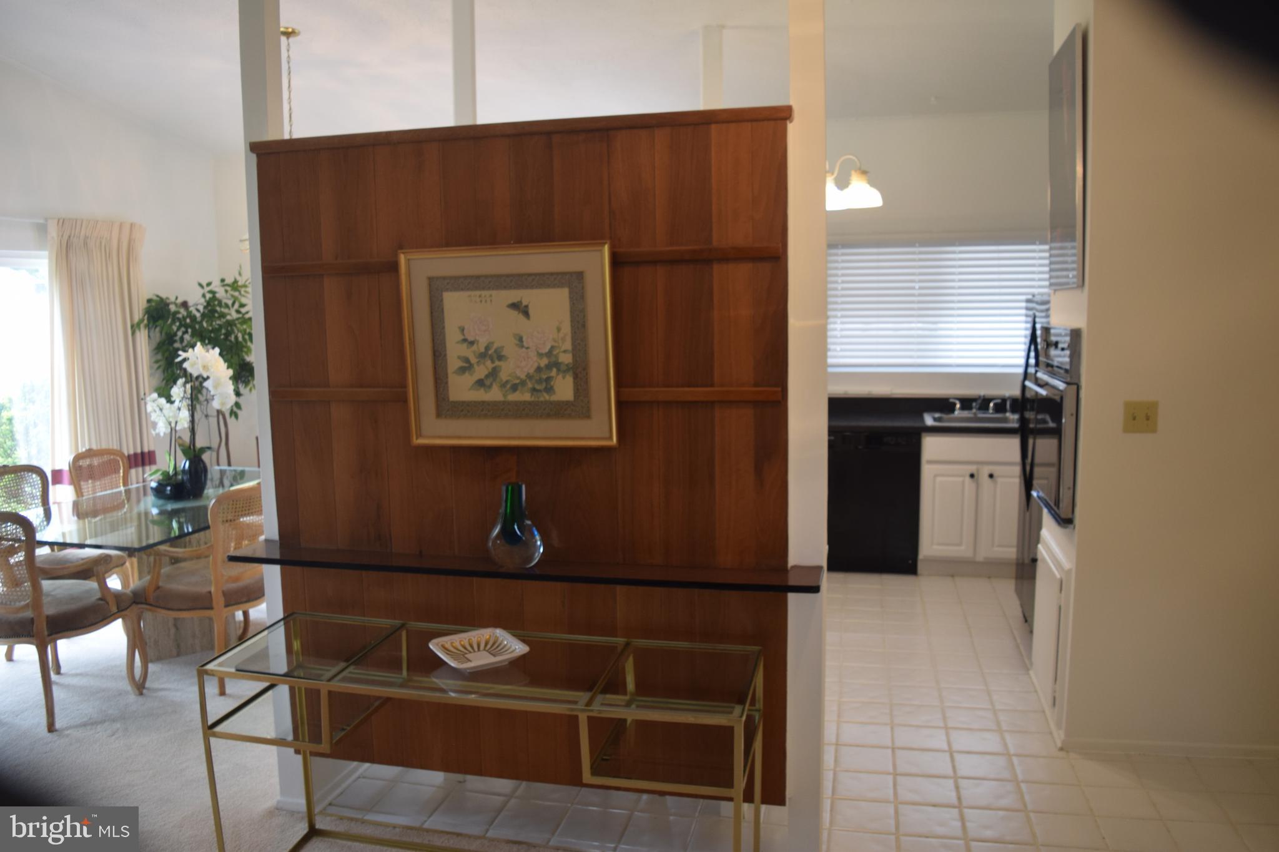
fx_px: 1279
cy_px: 426
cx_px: 640
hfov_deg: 53.1
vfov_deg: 36.9
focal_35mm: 36
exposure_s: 1/60
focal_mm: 24
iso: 400
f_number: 4
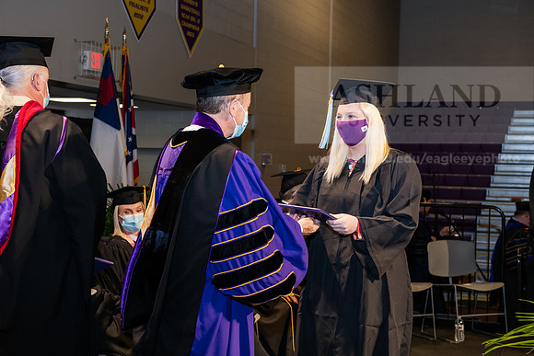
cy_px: 178
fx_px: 920
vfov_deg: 21.9
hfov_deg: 32.4
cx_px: 267
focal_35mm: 62
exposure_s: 1/200
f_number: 6.3
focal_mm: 62
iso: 1600
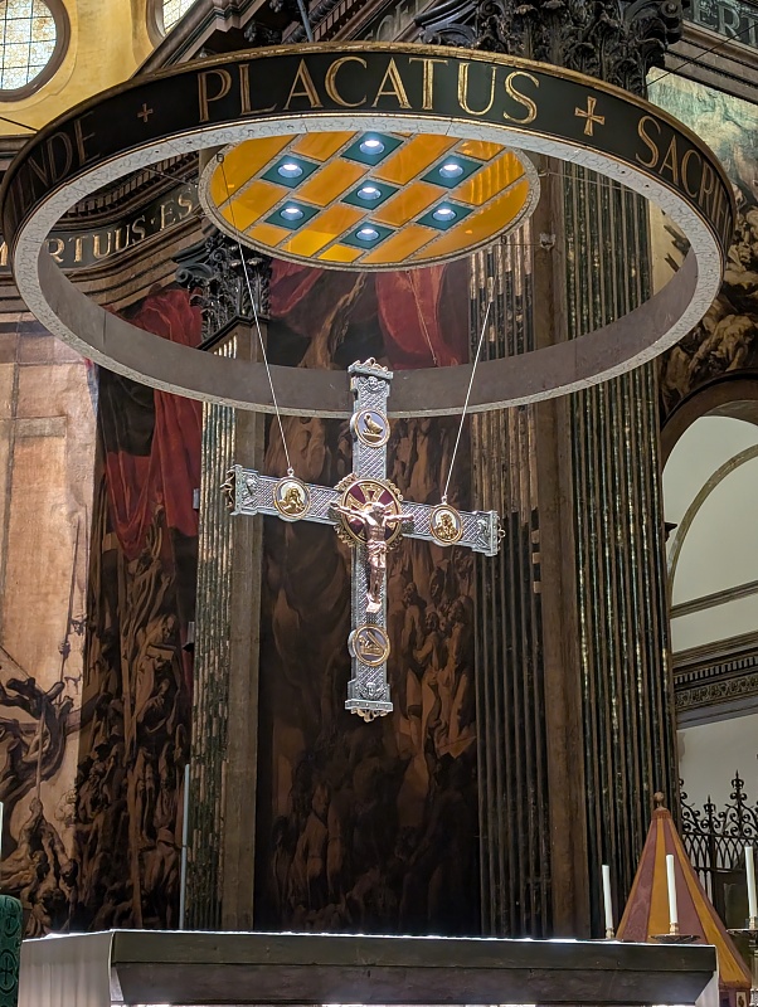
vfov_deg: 38.9
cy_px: 504
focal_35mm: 49
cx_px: 379
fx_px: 1428
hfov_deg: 29.7
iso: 256
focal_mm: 6.9
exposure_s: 1/73.4
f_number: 1.68
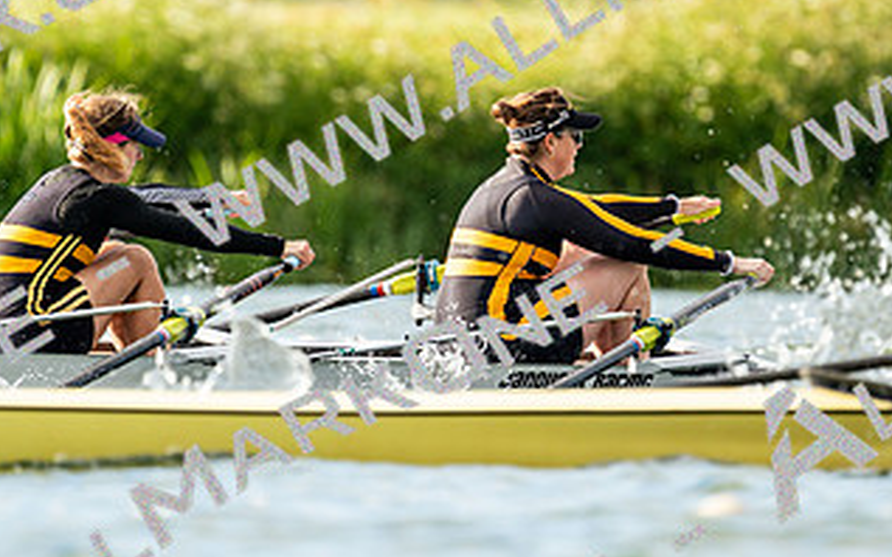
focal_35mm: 1118
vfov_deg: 1.2
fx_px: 27174
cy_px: 255
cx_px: 523
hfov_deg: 1.9
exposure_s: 1/2000
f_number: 6.3
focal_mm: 600
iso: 500
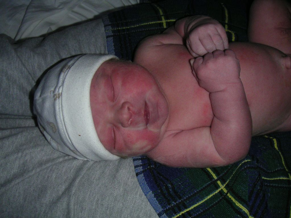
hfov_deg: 49.0
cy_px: 109
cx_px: 146
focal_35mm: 38
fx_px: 319
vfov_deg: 37.7
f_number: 6.7
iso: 160
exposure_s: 1/45
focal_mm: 6
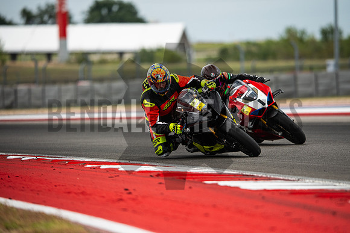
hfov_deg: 6.9
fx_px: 2917
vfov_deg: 4.6
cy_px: 116
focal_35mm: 300
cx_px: 175
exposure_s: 1/4000
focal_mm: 200
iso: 320
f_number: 2
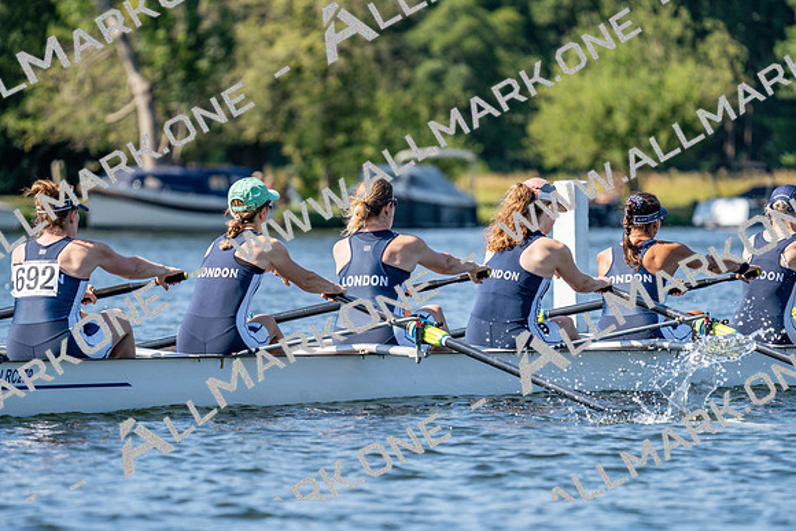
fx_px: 7740
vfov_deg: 3.9
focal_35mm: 350
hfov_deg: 5.9
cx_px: 398
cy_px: 266
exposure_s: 1/1600
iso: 400
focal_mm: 350
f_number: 6.3
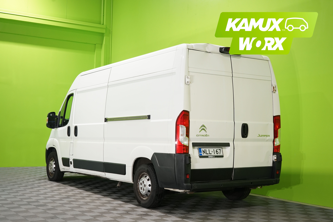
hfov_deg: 41.9
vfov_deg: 28.6
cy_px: 111
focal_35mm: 47
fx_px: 435
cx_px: 166
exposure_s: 1/30
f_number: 5.6
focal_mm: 47
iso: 800
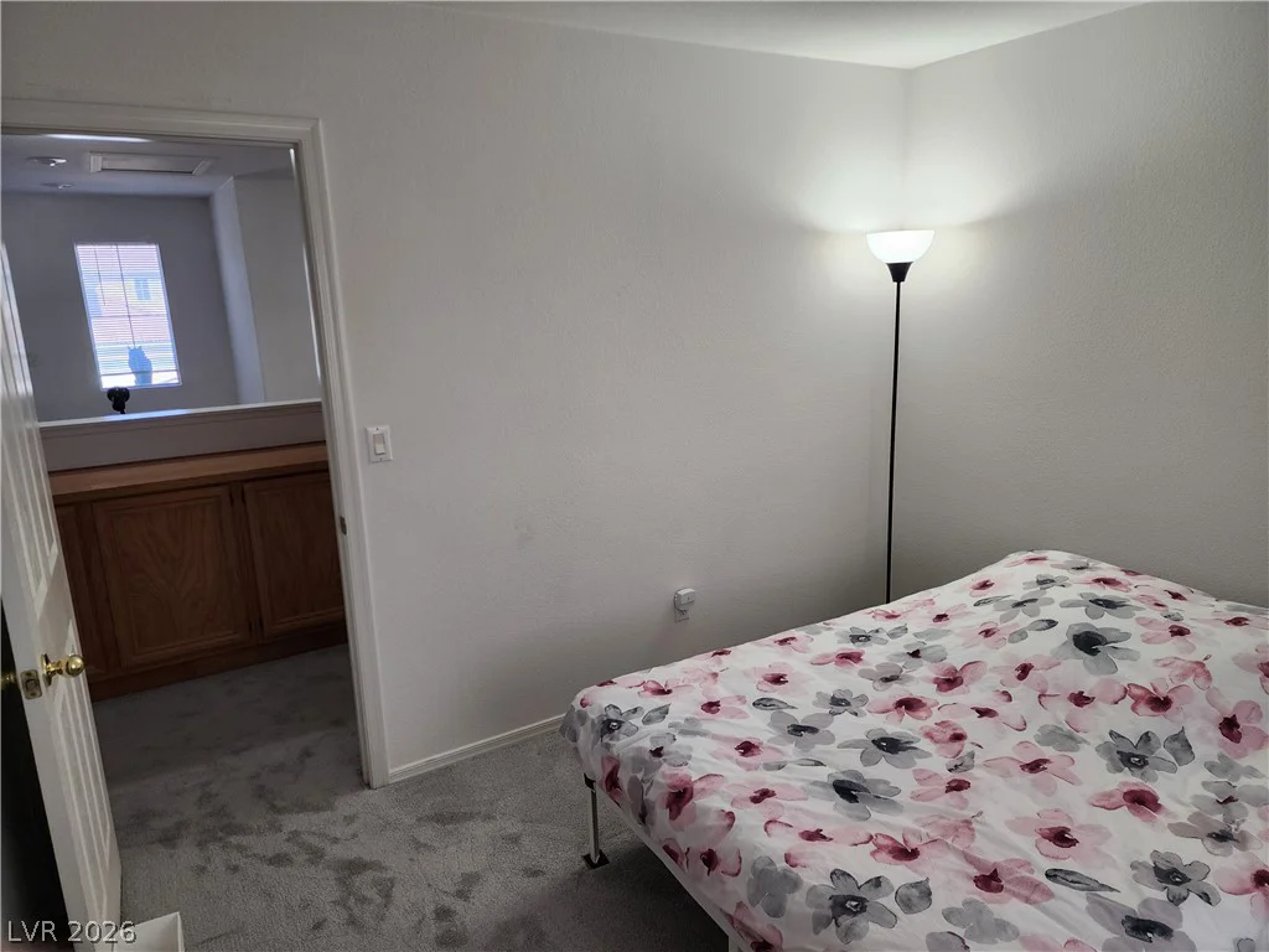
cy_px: 476
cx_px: 634
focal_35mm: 23
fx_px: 843
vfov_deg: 58.9
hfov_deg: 73.9
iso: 160
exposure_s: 1/120
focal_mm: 6.4
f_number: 1.8
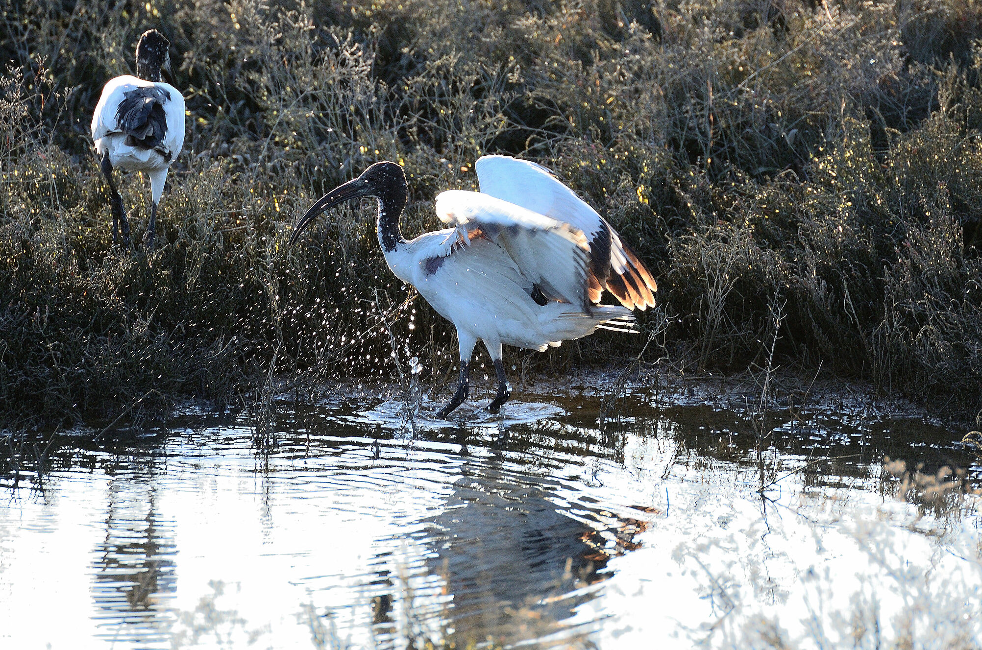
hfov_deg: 3.8
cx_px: 514
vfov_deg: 2.5
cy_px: 290
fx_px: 14671
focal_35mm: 539
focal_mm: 300
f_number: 5.6
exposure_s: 1/500
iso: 720
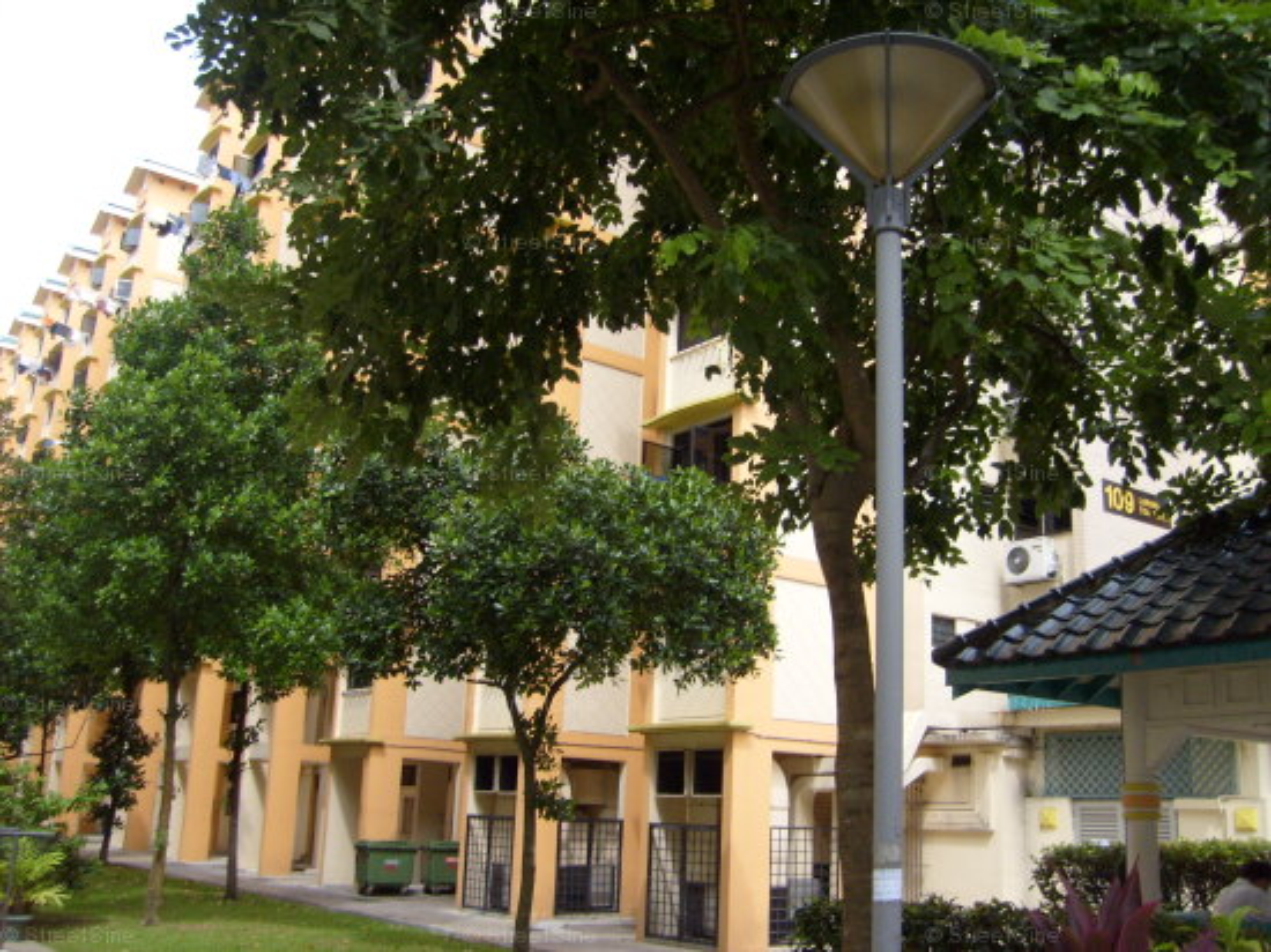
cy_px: 476
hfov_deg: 52.6
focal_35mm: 35
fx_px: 1285
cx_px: 636
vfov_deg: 40.7
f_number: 7.1
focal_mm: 5.8
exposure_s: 1/60
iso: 80
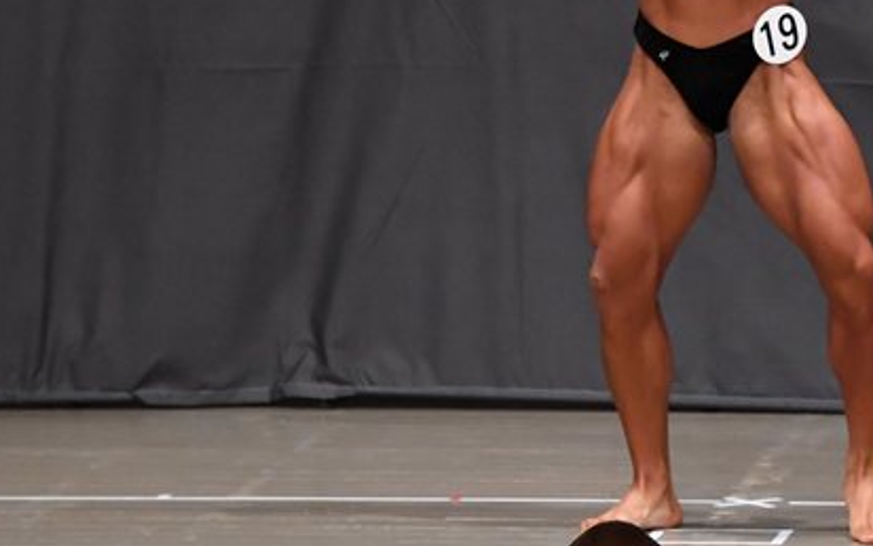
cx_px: 724
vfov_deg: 2.9
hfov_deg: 4.6
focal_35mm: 459
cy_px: 80
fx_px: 10919
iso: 6400
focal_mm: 160
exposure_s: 1/400
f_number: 5.6
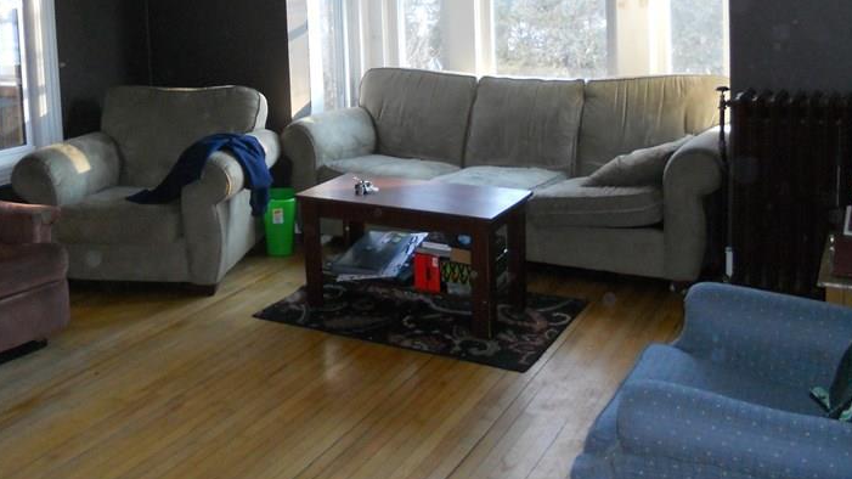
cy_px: 49
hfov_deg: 47.2
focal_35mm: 43
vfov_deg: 26.8
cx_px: 362
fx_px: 971
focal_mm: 4.9
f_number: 3.2
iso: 400
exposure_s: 1/30
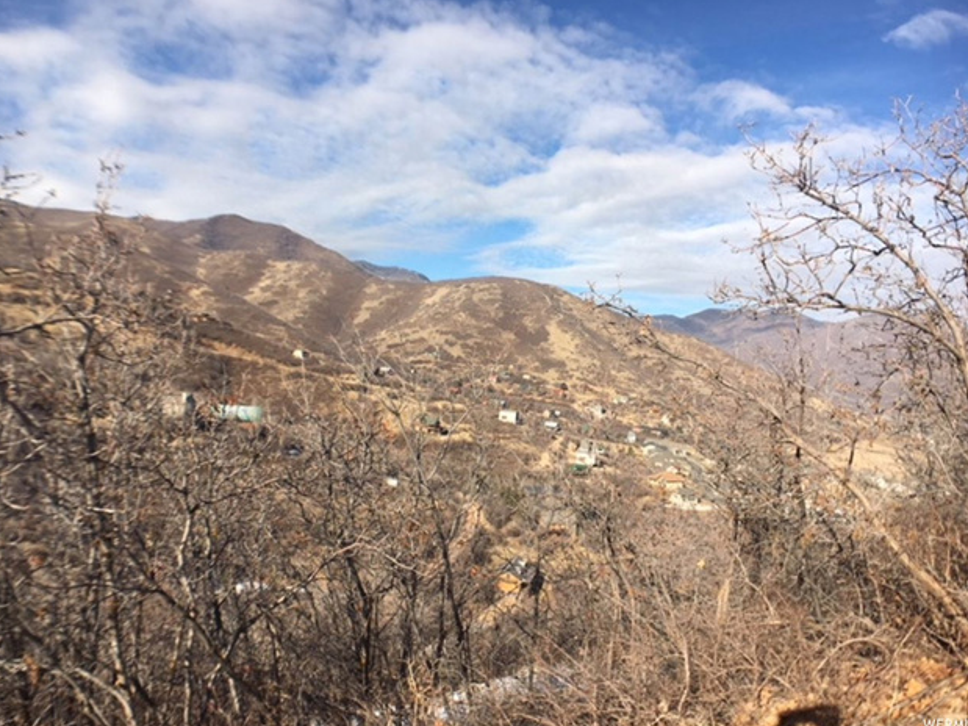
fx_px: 839
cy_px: 355
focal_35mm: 30
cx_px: 480
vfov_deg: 46.8
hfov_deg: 60.0
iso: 25
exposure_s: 1/1451
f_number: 2.2
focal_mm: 4.15
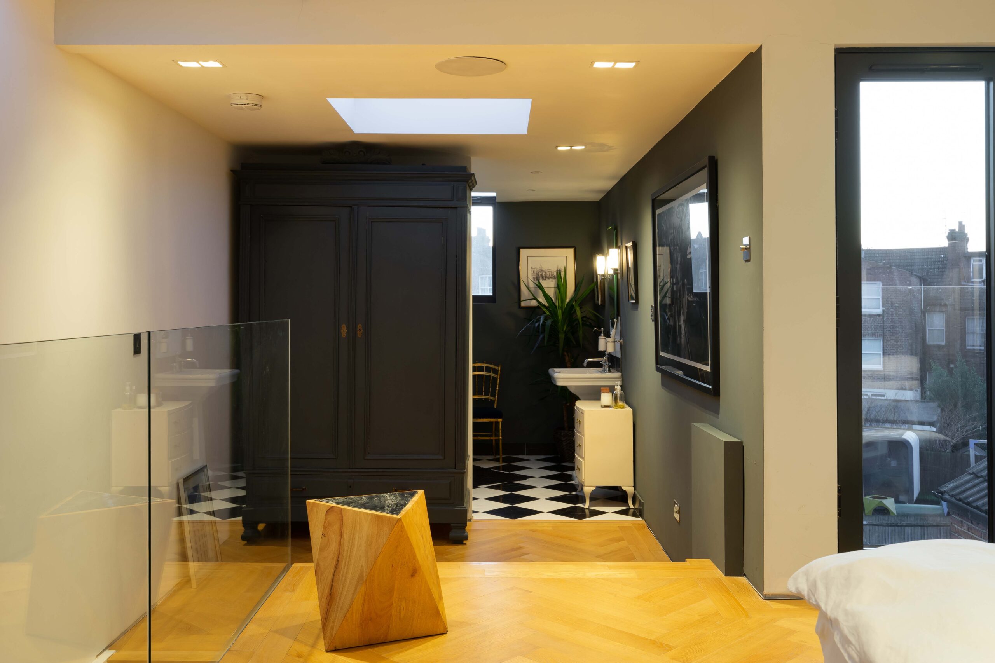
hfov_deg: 55.8
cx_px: 498
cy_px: 332
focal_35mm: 34
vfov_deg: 38.9
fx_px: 940
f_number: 11
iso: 200
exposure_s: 3
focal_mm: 34
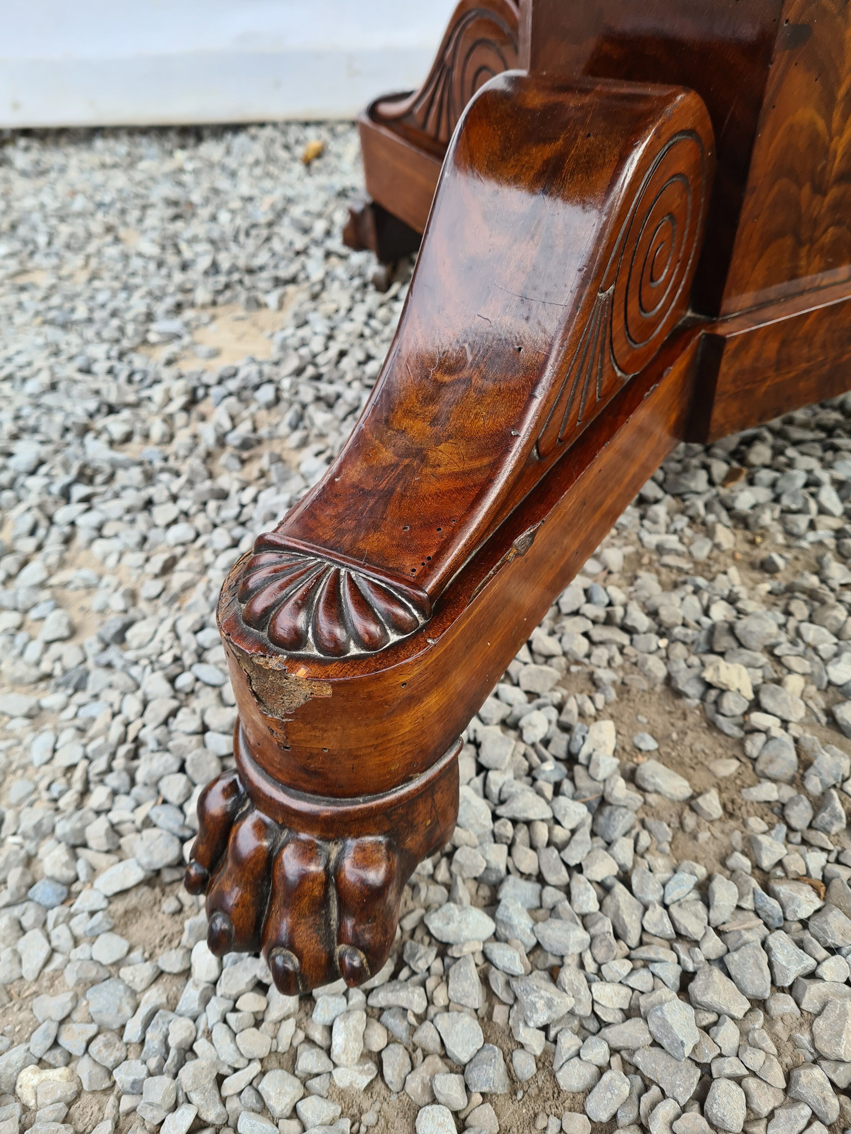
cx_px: 426
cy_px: 567
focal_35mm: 26
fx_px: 852
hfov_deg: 53.1
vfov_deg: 67.3
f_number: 1.8
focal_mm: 5.4
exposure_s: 1/188
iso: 50
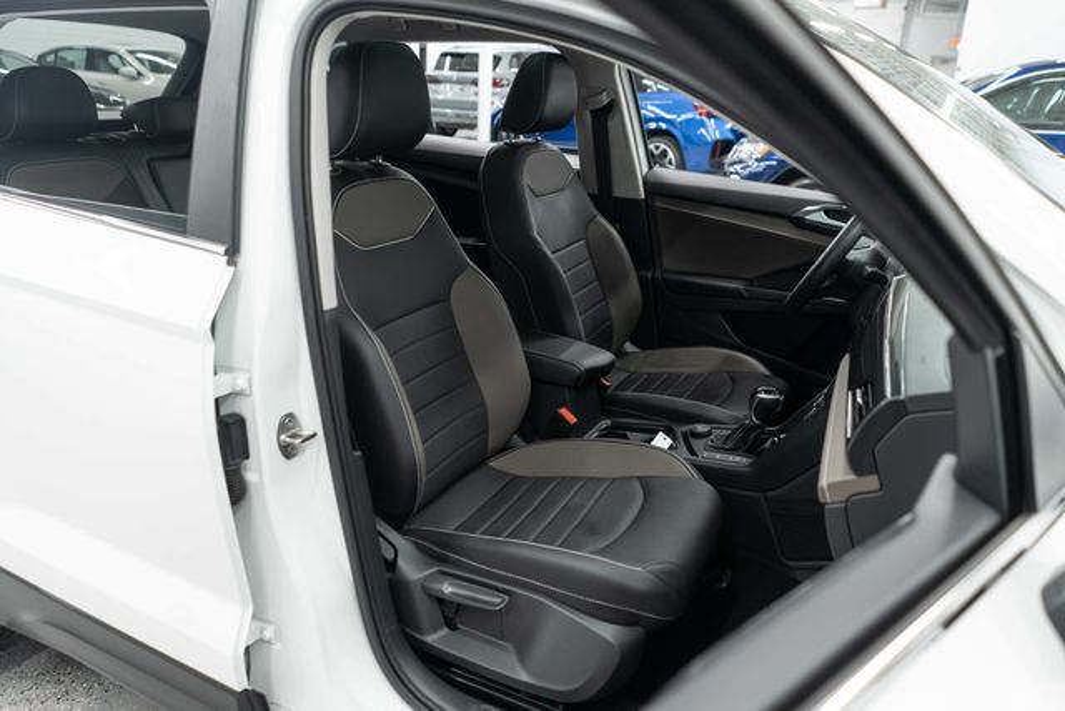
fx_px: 828
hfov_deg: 65.5
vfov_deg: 46.4
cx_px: 532
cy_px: 356
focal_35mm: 28
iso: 500
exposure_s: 1/40
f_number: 3.2
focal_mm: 28
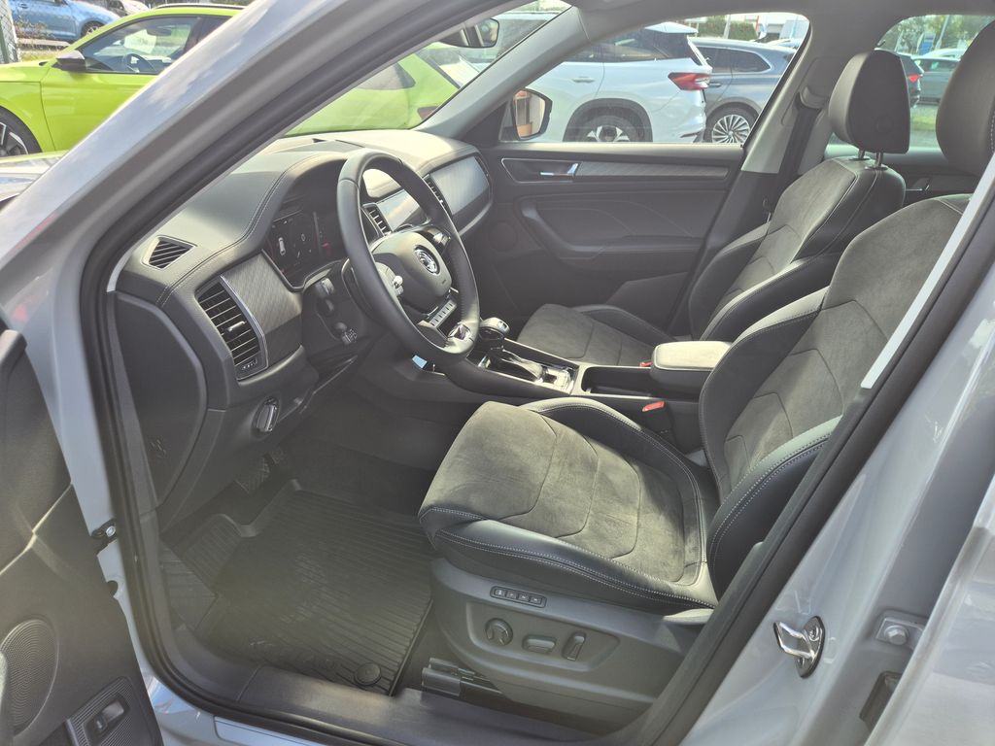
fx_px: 661
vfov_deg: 58.9
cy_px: 373
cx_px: 498
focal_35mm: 23
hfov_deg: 73.9
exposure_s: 1/196
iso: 25
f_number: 1.8
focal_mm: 5.4
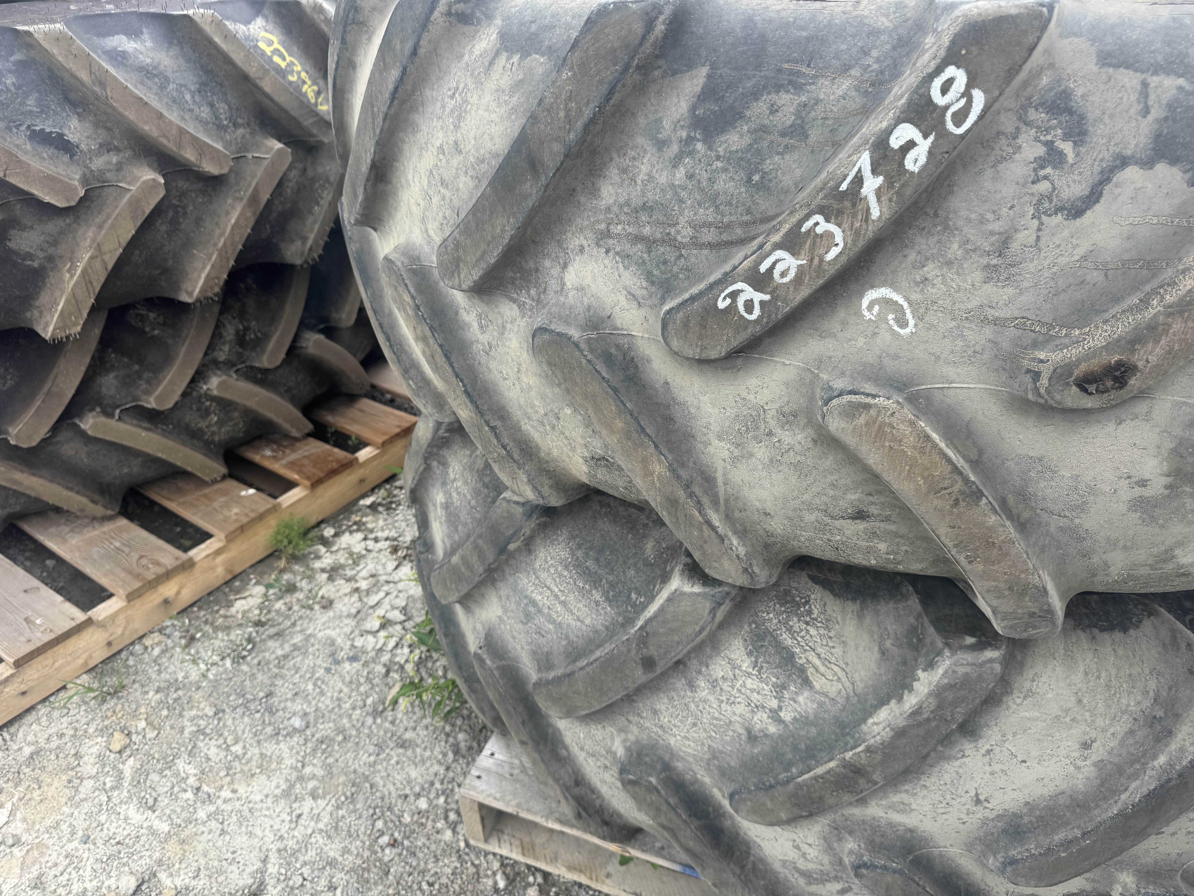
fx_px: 828
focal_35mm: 24
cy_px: 448
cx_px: 597
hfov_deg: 71.6
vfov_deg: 56.8
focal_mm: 6.76
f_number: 1.78
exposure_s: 1/900
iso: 80
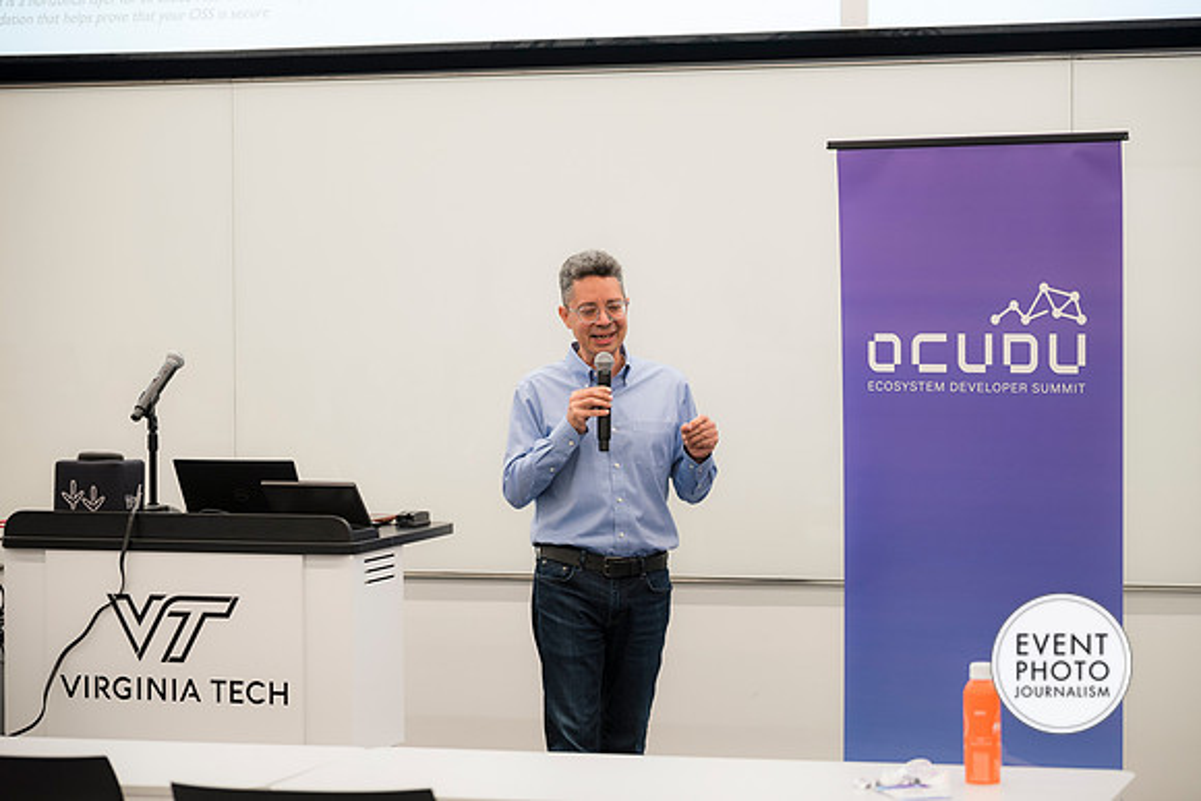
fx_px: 3337
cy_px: 400
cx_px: 600
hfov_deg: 20.4
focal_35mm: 100
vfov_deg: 13.7
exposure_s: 1/125
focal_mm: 100
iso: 800
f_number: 2.8
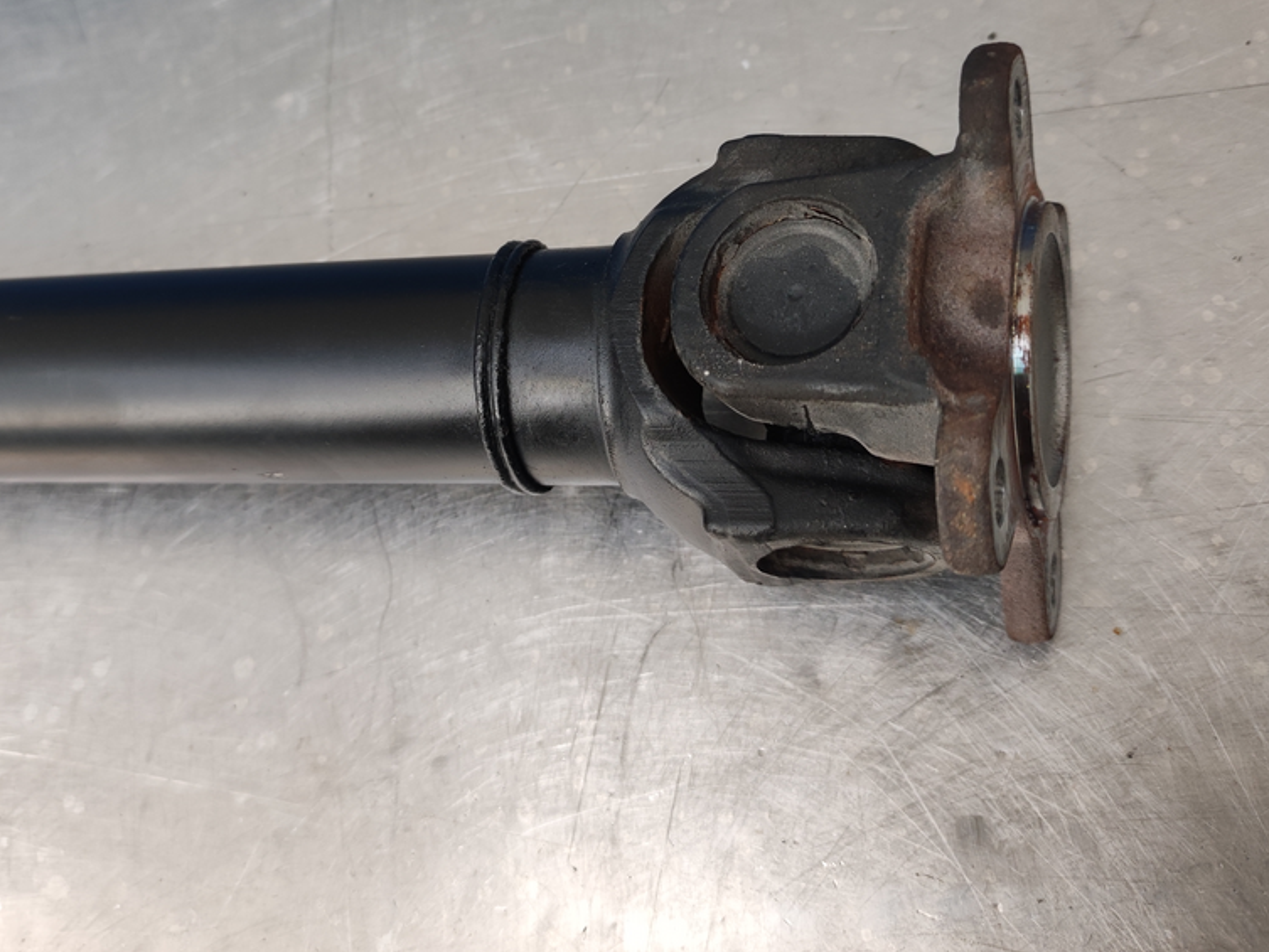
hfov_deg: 53.7
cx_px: 541
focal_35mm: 34
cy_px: 312
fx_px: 1247
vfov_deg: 41.2
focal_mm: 4.7
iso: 442
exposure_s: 1/100
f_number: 1.79
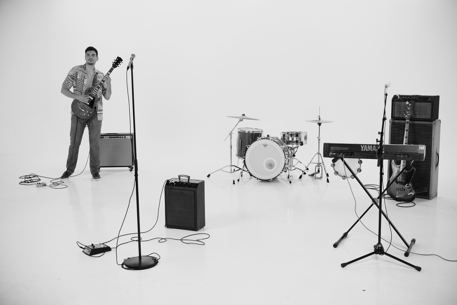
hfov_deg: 47.4
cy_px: 152
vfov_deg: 32.6
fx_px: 520
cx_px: 228
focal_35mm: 41
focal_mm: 27
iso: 800
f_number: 5
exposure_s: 1/125
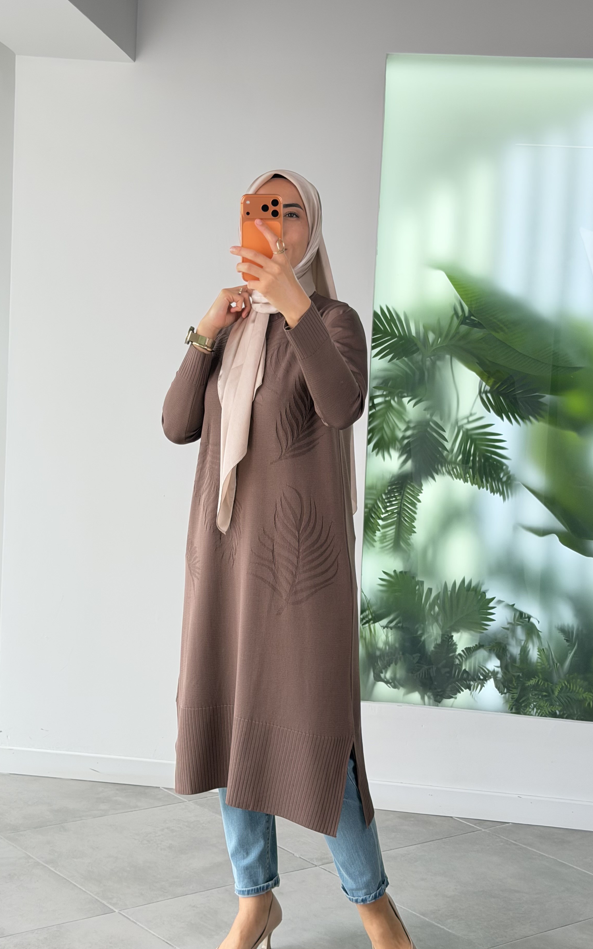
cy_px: 473
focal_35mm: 56
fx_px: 1448
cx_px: 281
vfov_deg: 36.3
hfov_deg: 23.1
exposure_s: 1/309
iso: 64
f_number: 1.78
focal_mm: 6.76
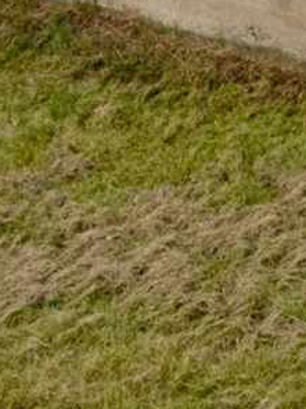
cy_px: -265
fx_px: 2949
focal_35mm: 250
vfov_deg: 7.7
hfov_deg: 5.1
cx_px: 1344
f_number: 2.8
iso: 150
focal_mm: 12.29
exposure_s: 1/1600
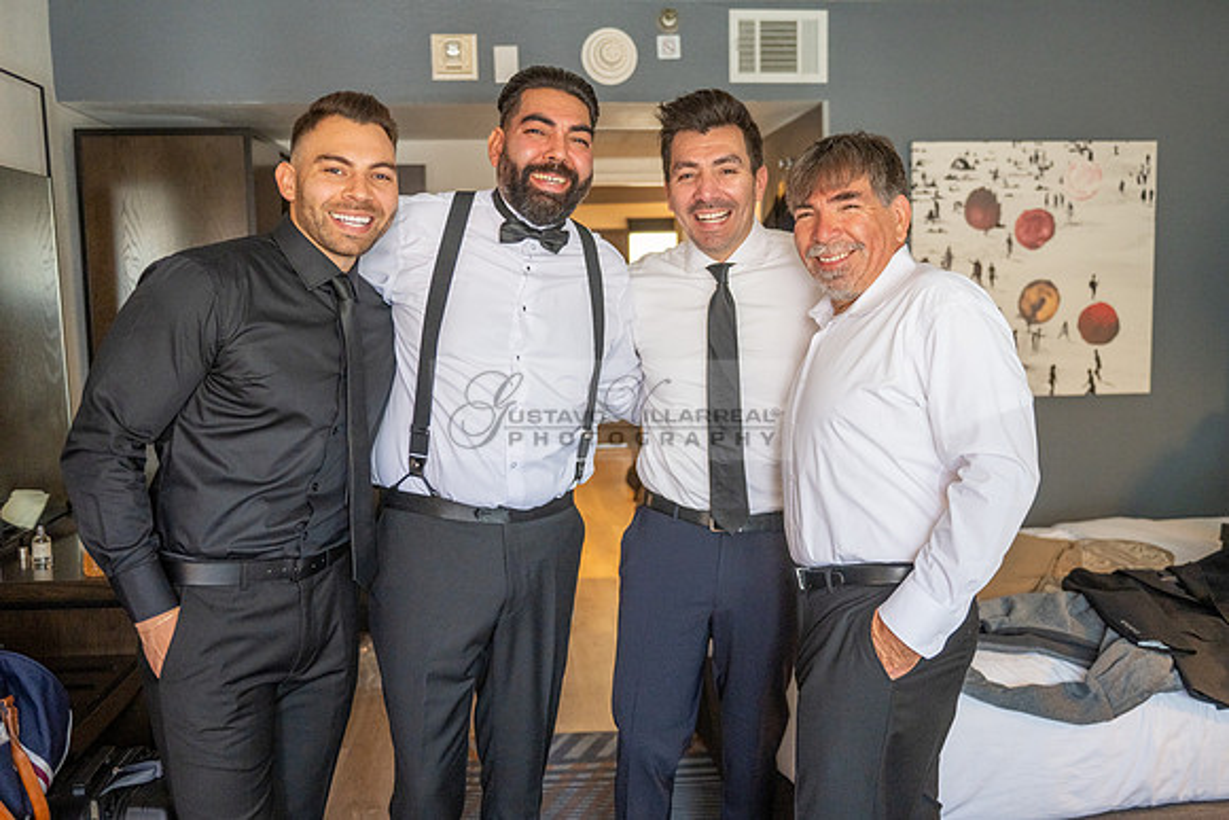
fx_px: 1125
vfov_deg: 40.1
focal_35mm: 33
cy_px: 410
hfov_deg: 57.3
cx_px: 614
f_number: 3.2
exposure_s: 1/160
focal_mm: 32
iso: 1250
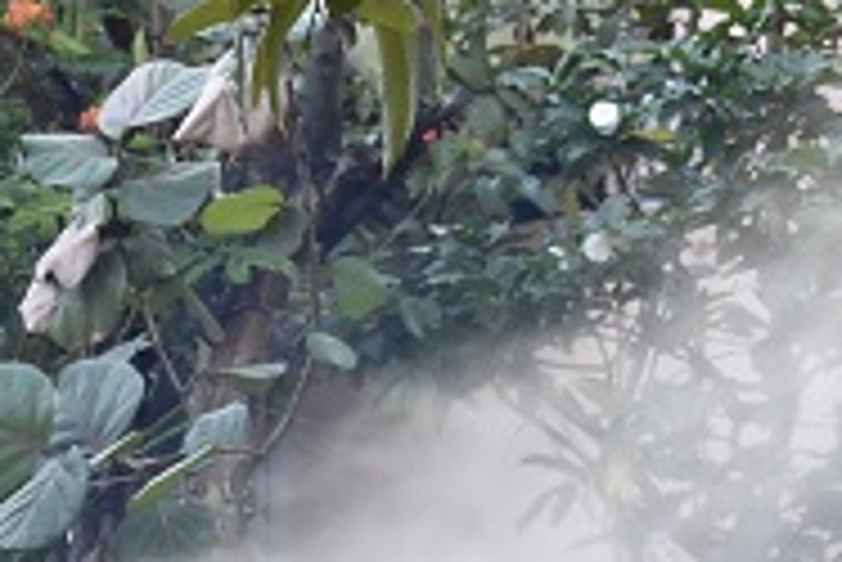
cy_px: 863
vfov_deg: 4.3
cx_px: 99
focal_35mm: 315
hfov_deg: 6.5
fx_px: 7373
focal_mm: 35
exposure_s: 1/125
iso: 500
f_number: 5
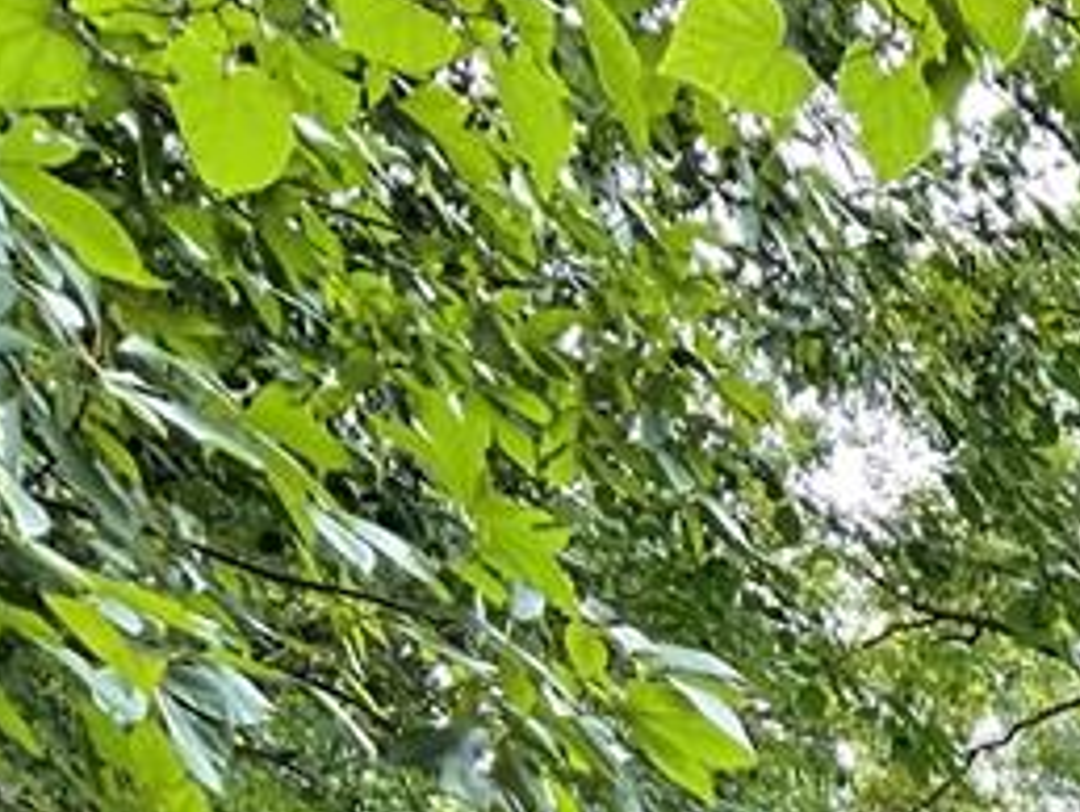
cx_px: 1909
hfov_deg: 15.0
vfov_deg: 11.7
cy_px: 1586
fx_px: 3591
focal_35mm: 115
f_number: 1.8
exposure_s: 1/120
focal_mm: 3
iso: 40
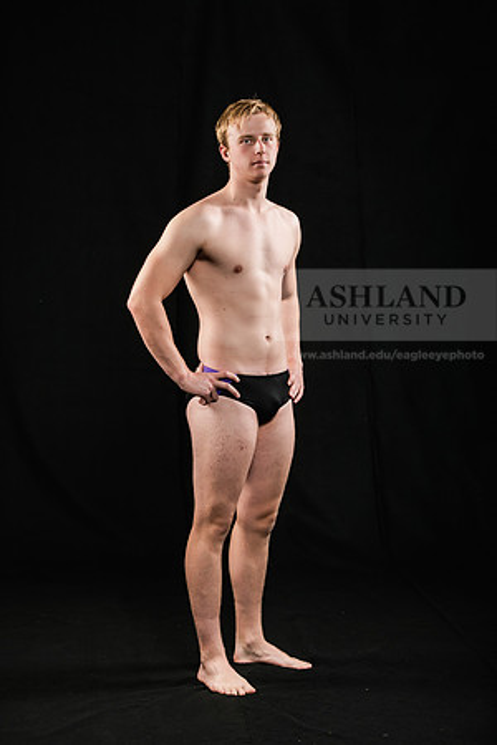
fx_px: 1781
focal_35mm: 86
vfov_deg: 23.6
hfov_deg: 15.9
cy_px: 372
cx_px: 248
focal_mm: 86
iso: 320
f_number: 6.3
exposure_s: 1/250
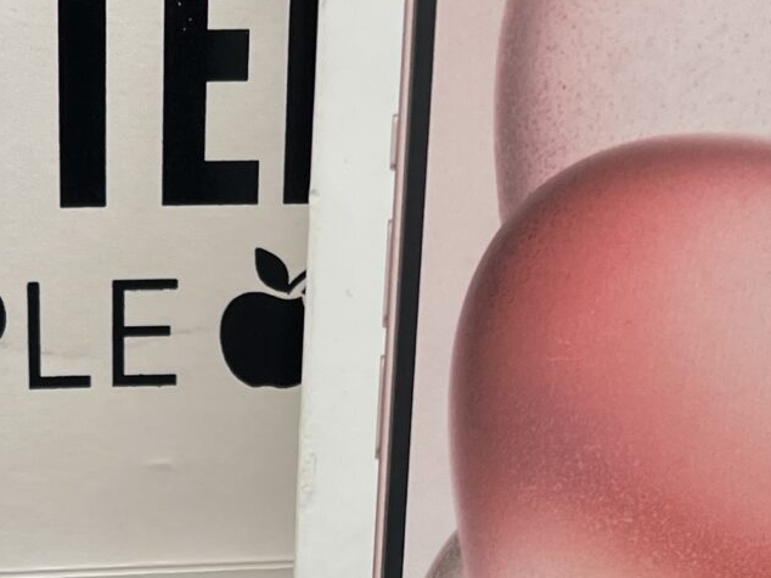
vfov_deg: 13.8
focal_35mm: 105
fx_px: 2338
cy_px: 649
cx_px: 157
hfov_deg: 18.6
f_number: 1.5
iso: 50
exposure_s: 1/541
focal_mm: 5.7
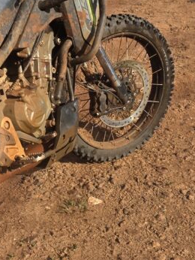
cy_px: 150
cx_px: 33
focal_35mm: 68
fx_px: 510
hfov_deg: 21.3
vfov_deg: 28.5
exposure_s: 1/2593
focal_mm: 6.3
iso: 80
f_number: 1.7
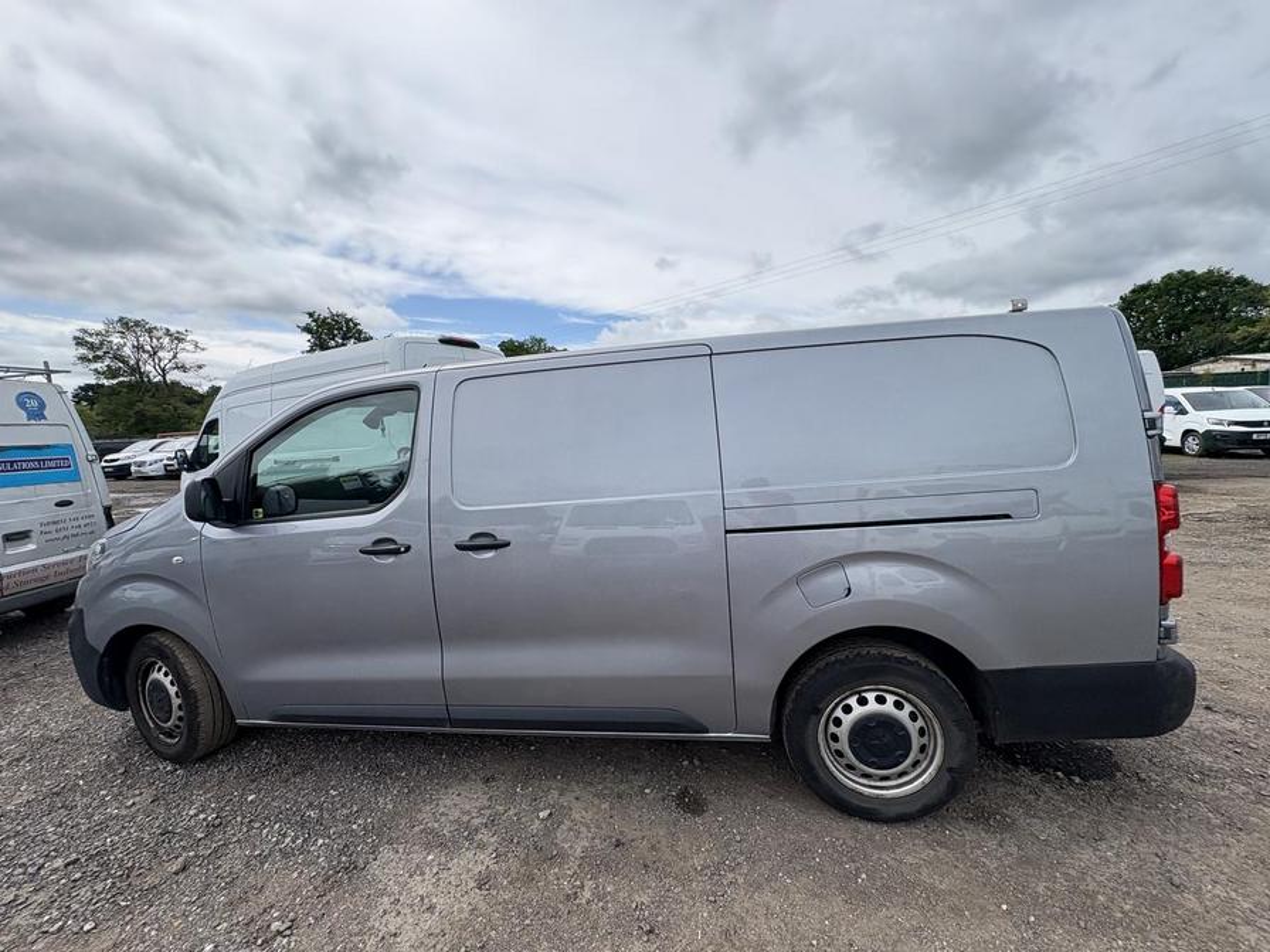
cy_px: 476
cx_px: 635
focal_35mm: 14
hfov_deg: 102.1
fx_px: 514
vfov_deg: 85.7
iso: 40
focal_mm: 2.22
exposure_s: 1/1709
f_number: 2.2
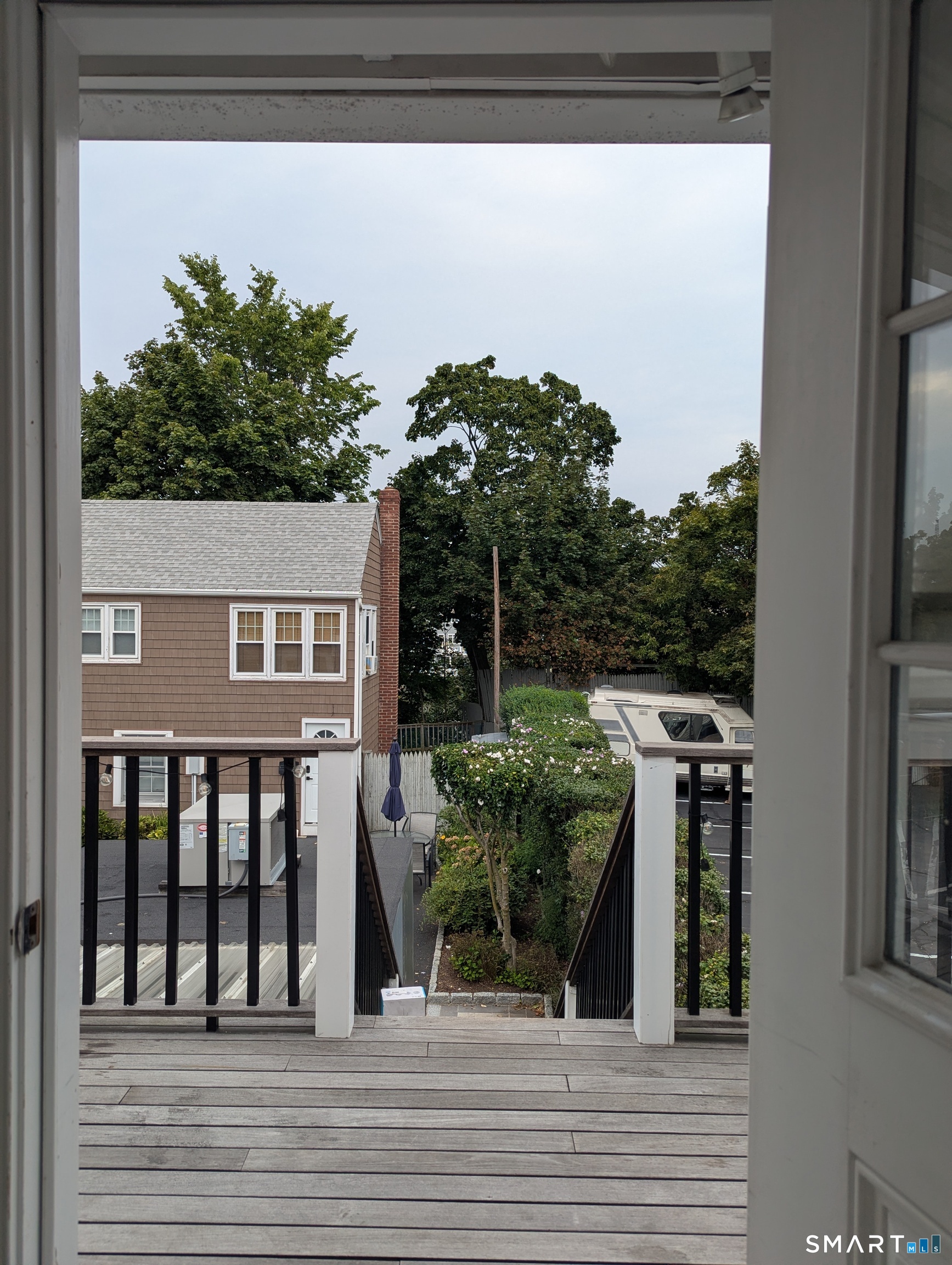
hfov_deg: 56.9
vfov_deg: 71.5
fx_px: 878
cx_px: 476
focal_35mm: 24
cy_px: 632
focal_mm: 6.81
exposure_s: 1/690
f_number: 1.85
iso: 51
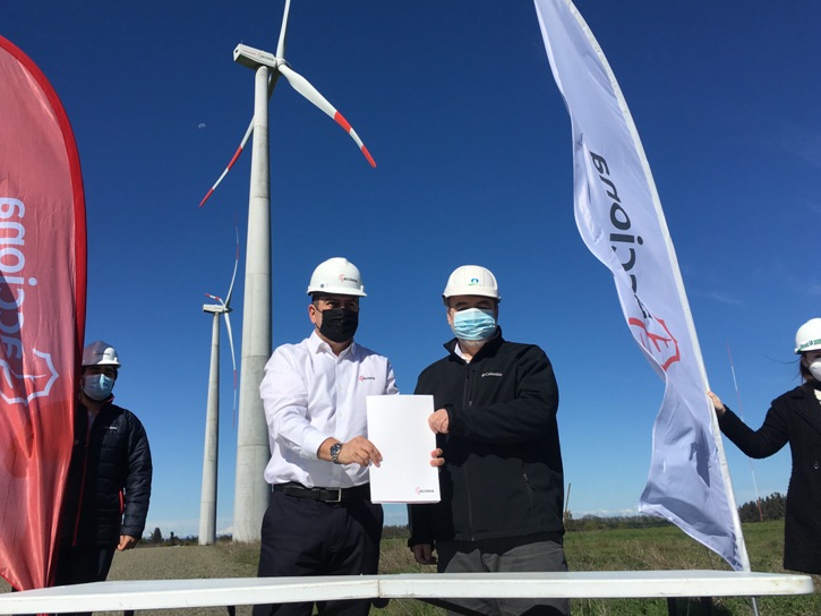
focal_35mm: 32
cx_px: 391
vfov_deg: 44.1
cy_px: 279
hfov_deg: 56.8
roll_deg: +2.1
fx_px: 759
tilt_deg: +16.6
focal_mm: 4.15
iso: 25
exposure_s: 1/3205
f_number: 2.2
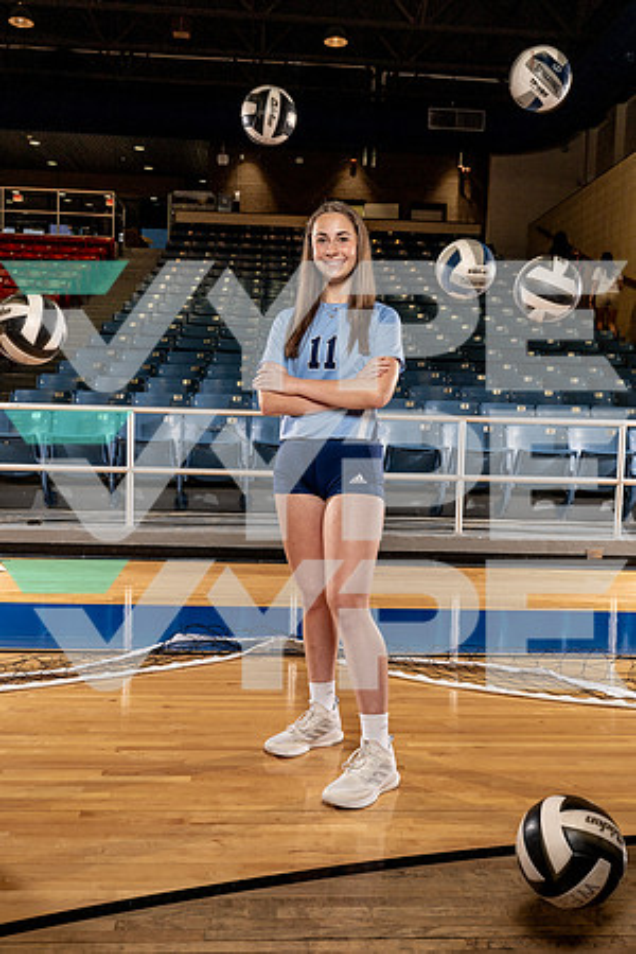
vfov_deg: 57.2
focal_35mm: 33
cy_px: 477
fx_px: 874
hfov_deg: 40.0
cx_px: 318
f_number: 5.6
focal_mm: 33
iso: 400
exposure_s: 1/250
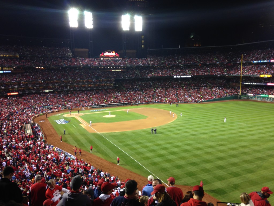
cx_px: 137
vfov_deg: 42.9
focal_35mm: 33
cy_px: 103
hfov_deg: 55.4
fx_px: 261
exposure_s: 1/24
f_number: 2.4
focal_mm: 4.12
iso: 50
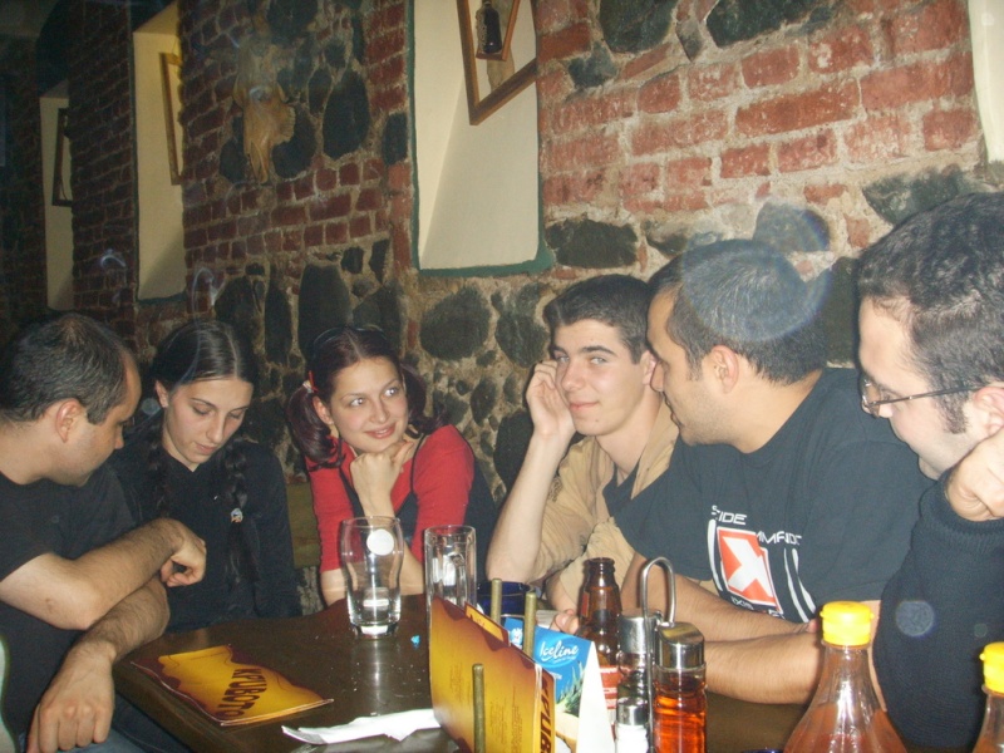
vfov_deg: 36.8
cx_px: 502
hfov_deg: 47.9
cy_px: 376
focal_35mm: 39
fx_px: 1131
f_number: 3.5
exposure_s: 1/45
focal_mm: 6.6
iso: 209
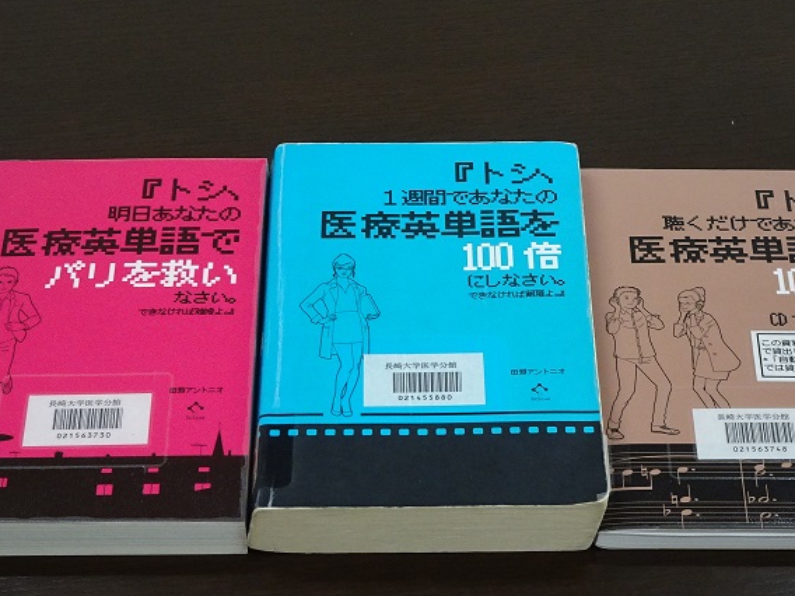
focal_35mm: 89
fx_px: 2044
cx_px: 423
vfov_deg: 16.6
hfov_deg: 22.0
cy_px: 294
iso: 640
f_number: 5
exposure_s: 1/80
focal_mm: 13.26
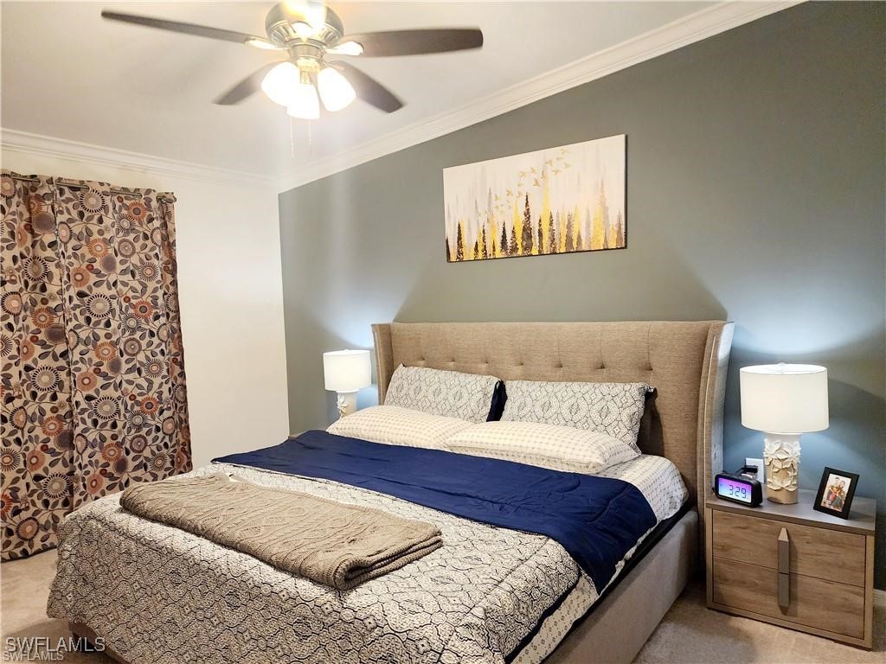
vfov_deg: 58.9
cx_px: 443
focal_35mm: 23
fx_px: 589
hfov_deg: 73.9
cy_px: 332
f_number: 1.8
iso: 640
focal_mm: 6.4
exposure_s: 1/120
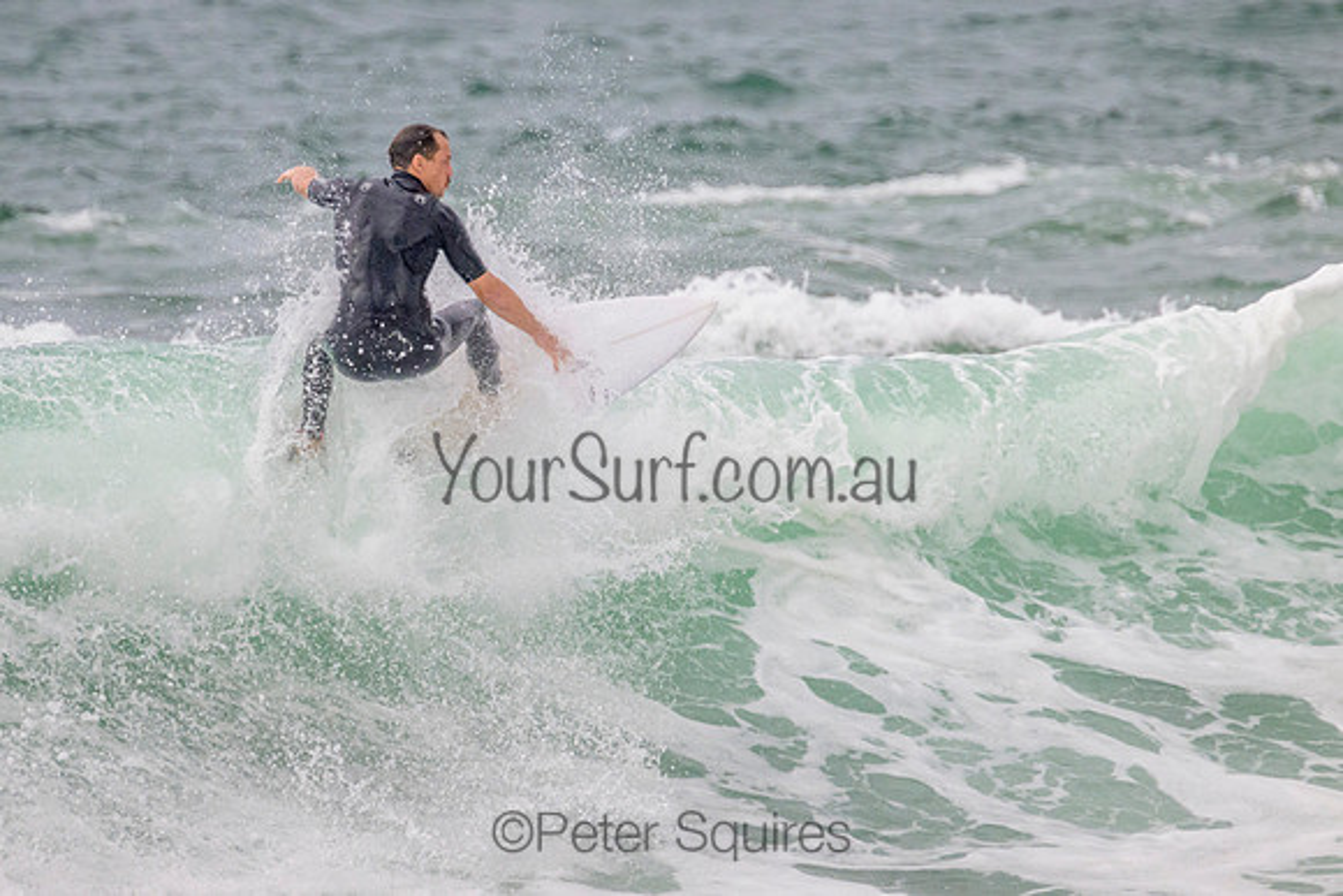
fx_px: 40574
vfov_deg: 1.3
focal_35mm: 1087
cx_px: 577
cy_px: 399
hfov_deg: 1.9
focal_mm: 800
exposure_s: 1/2000
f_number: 11
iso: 1600
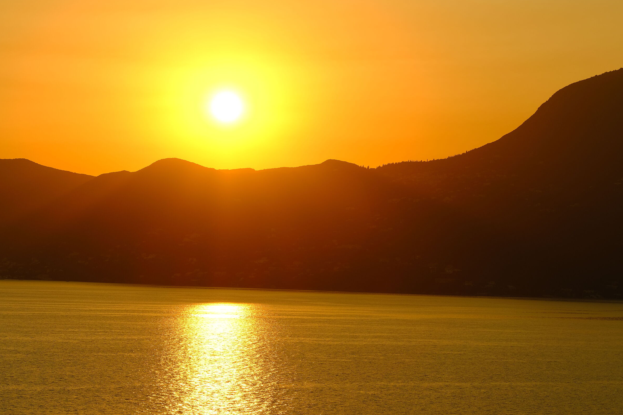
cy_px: 208
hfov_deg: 15.1
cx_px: 311
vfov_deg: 10.1
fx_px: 2353
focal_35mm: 136
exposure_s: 1/500
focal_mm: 90
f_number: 8
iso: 160
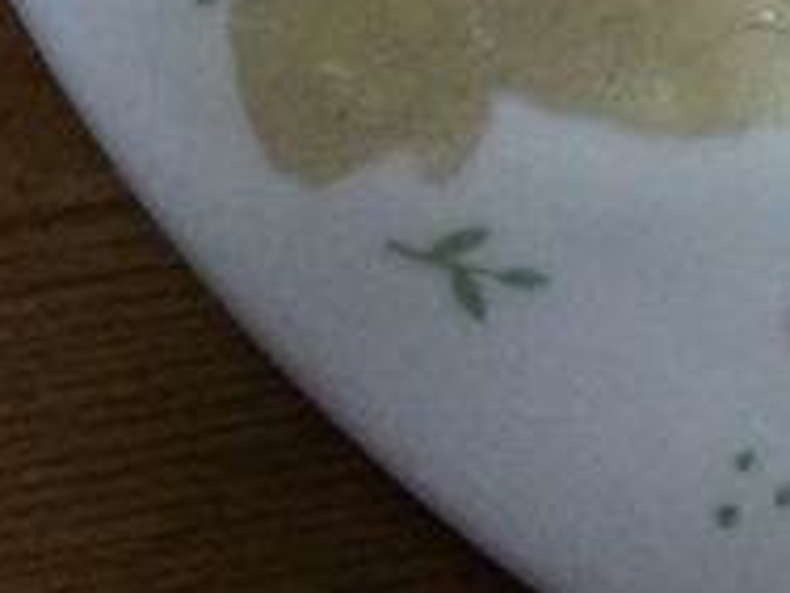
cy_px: -875
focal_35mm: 158
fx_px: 3606
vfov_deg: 8.5
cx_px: 1778
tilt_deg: -75.8
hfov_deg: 10.9
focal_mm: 4.15
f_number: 2.2
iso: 125
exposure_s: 1/33
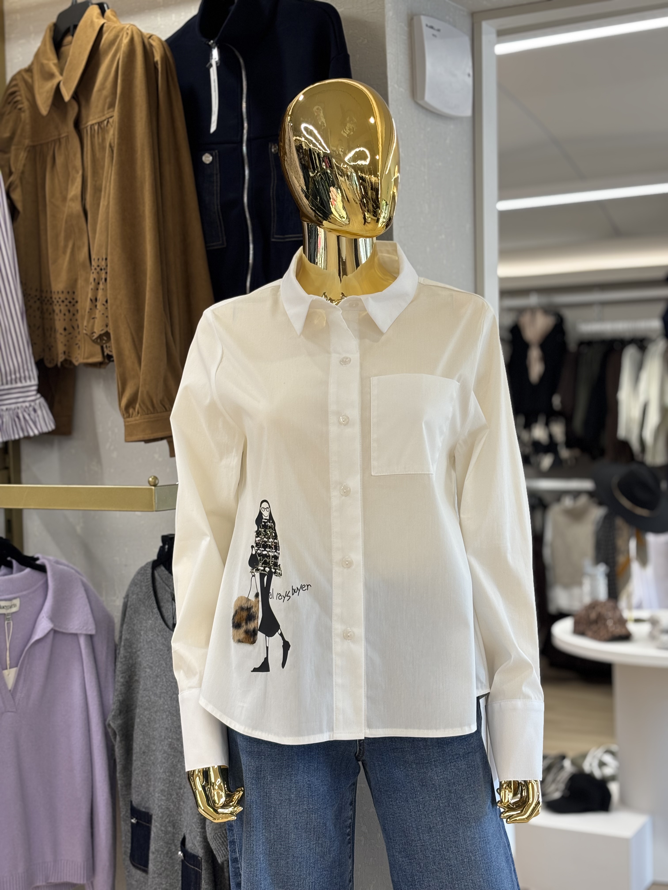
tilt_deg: -2.3
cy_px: 445
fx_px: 1338
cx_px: 334
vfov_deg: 36.8
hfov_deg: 28.0
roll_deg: +1.0
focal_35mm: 52
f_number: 1.6
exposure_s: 1/120
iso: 32
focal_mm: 5.96
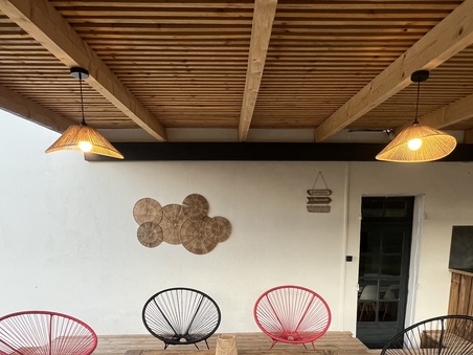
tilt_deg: -10.0
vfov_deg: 54.4
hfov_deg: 73.9
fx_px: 314
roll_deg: +0.2
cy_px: 289
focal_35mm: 23
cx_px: 249
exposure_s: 1/99
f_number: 1.8
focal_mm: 1.57
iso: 64
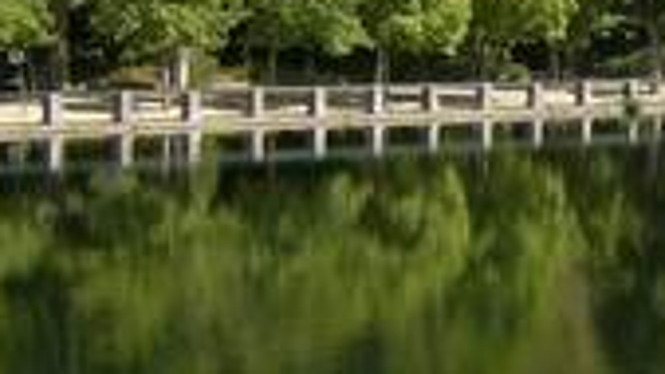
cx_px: 972
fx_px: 3262
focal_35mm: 185
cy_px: 106
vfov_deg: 6.6
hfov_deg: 11.2
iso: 100
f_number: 4.7
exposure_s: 1/508
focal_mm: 6
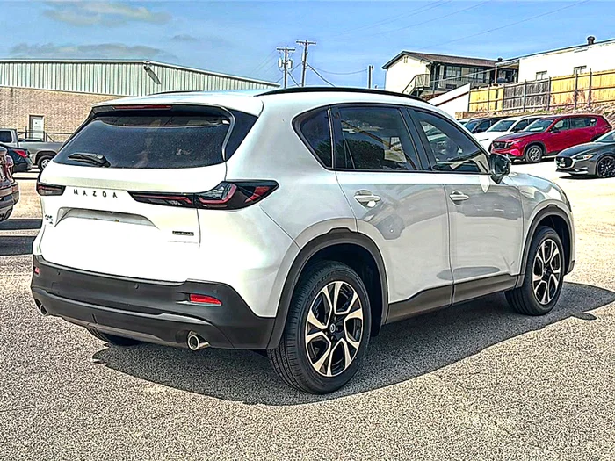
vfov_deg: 36.8
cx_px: 308
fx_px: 693
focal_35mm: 39
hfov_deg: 47.9
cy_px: 230
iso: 80
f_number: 1.78
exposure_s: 1/8333
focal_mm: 6.86
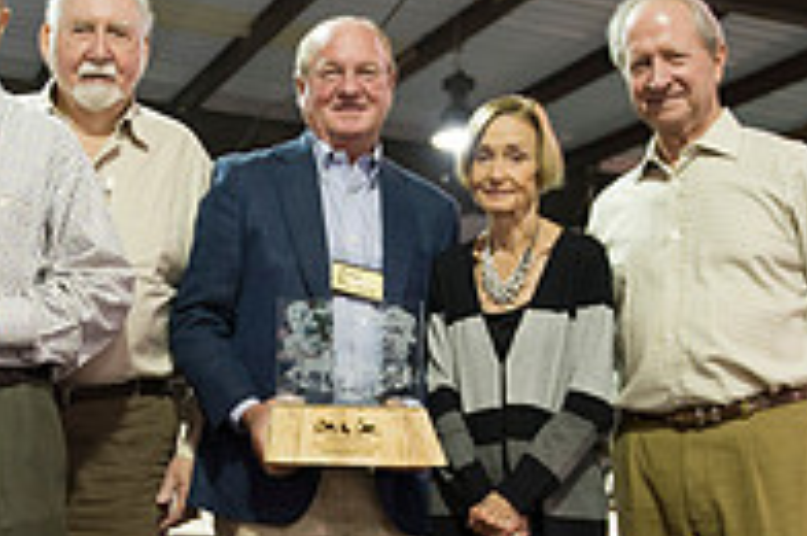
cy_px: 404
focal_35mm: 80
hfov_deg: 25.2
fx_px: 1790
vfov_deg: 16.9
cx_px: 251
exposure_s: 1/50
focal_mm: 27
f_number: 2.8
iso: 3200
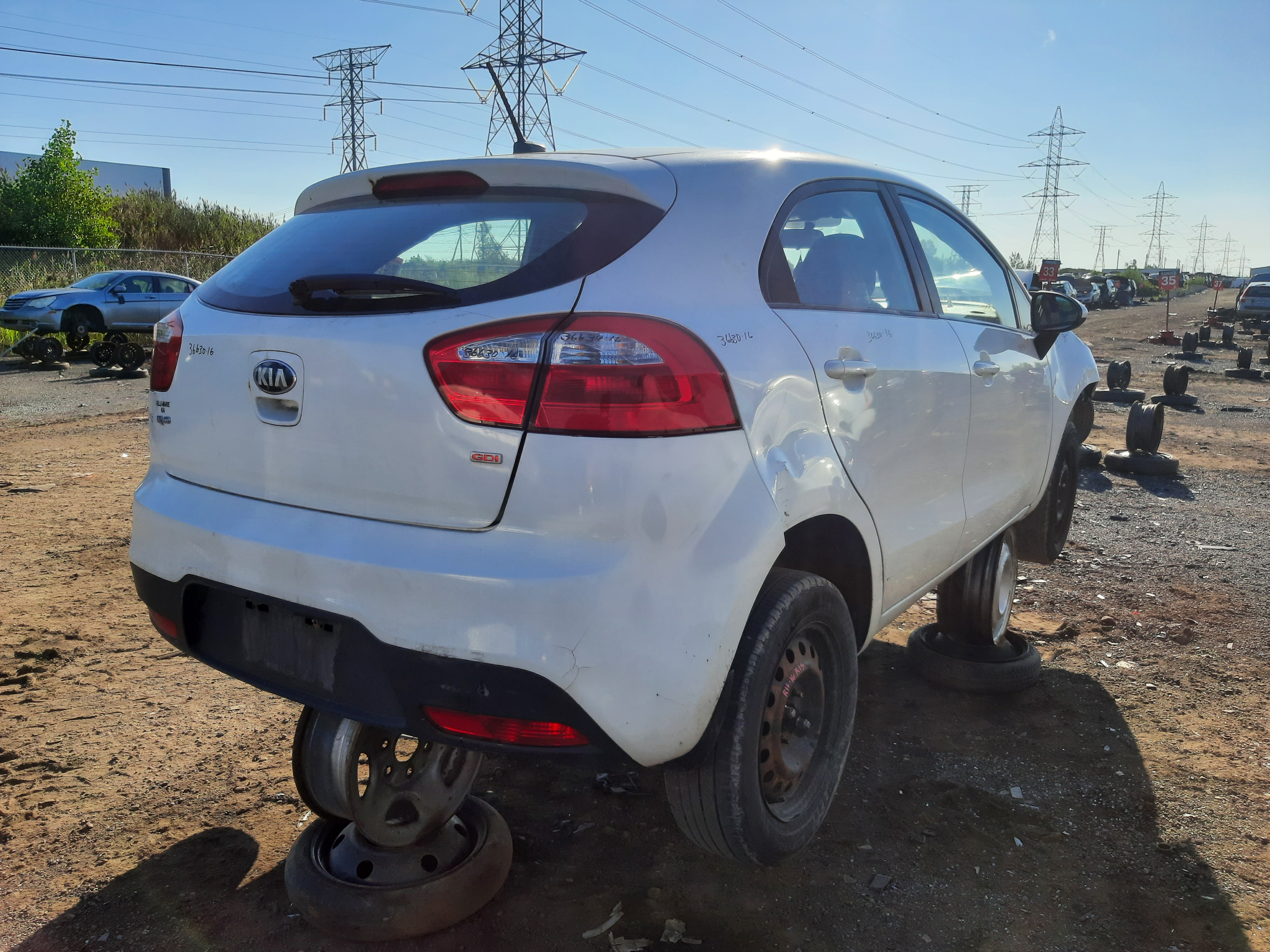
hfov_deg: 67.3
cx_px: 635
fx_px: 954
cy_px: 476
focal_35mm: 26
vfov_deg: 53.1
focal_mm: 3.92
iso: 40
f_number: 1.7
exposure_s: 1/1524
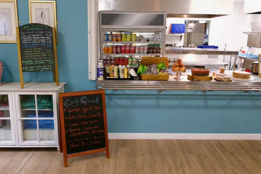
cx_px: 130
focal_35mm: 29
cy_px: 87
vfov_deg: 45.0
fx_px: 210
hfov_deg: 63.7
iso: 2500
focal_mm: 29
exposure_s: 1/60
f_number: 7.1
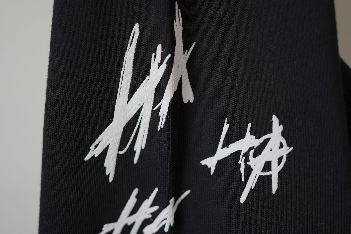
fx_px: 341
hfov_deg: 54.4
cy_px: 117
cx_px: 176
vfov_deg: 37.9
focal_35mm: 35
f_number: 3.5
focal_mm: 35
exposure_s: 1/500
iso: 1000
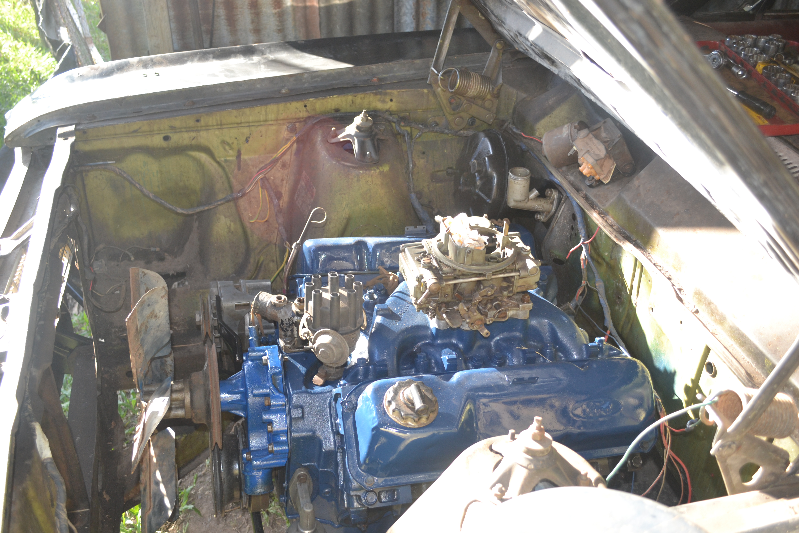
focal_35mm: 33
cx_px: 400
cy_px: 266
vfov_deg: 40.0
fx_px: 732
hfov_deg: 57.2
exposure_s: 1/100
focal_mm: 22
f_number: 4
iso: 400
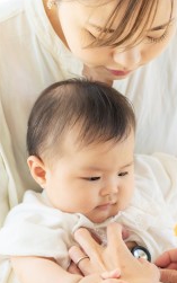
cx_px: 215
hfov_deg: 9.9
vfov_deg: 16.0
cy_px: 204
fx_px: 1003
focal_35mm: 130
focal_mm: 50
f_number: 2.8
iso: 100
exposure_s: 1/160
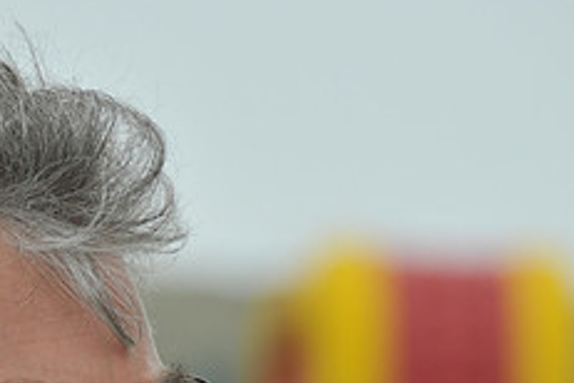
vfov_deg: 1.8
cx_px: 184
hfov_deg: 2.7
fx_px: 11989
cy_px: 424
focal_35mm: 752
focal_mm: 200
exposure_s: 1/1000
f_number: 5.6
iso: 200
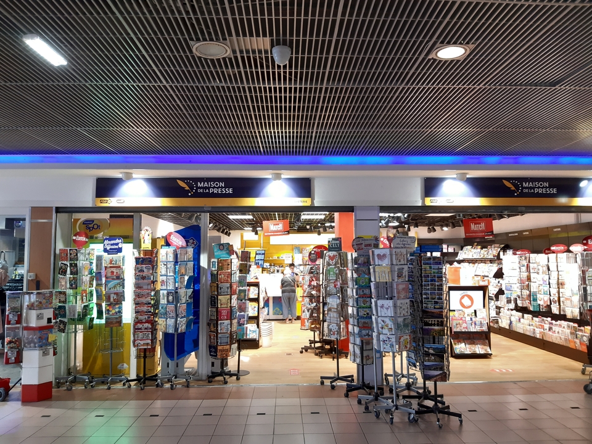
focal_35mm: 26
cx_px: 296
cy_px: 222
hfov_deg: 67.3
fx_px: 445
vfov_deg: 53.1
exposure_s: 1/50
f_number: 1.7
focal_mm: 3.92
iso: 125
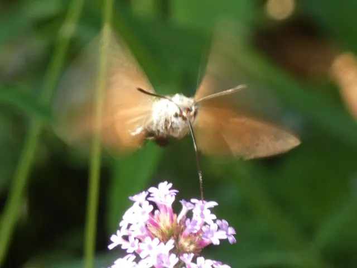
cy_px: 134
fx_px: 4259
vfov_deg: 3.6
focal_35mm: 413
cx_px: 178
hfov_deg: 4.8
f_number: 5.6
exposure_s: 1/80
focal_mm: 74
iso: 200
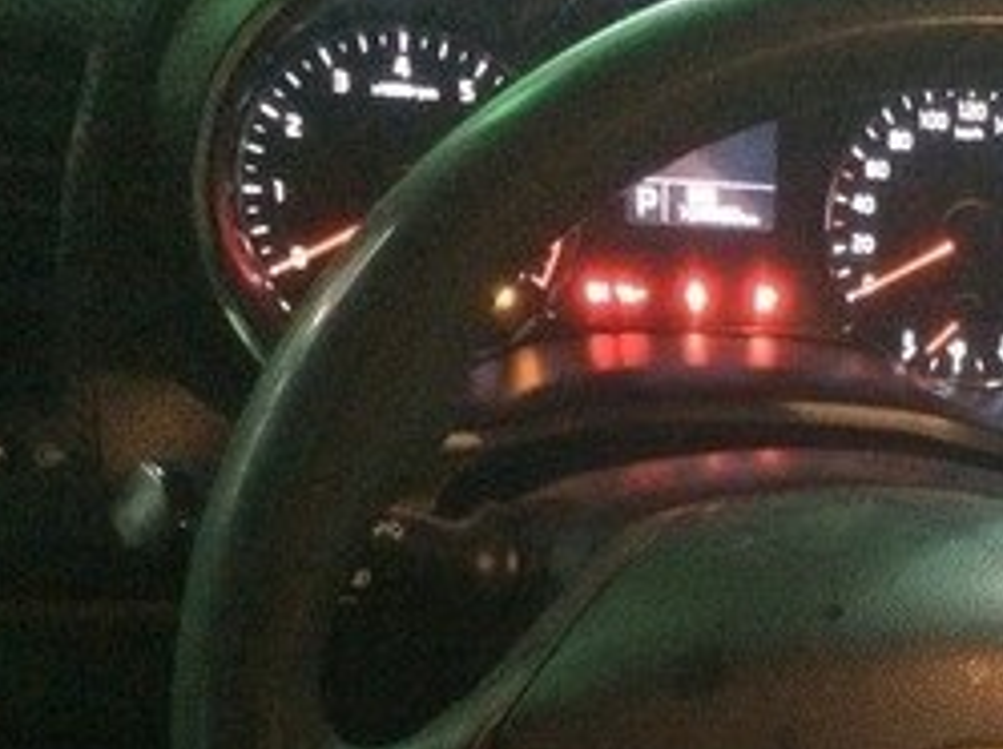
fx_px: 2228
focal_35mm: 77
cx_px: 1051
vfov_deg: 18.1
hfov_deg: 24.0
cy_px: 920
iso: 2000
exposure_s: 1/17
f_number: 2.2
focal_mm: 4.15
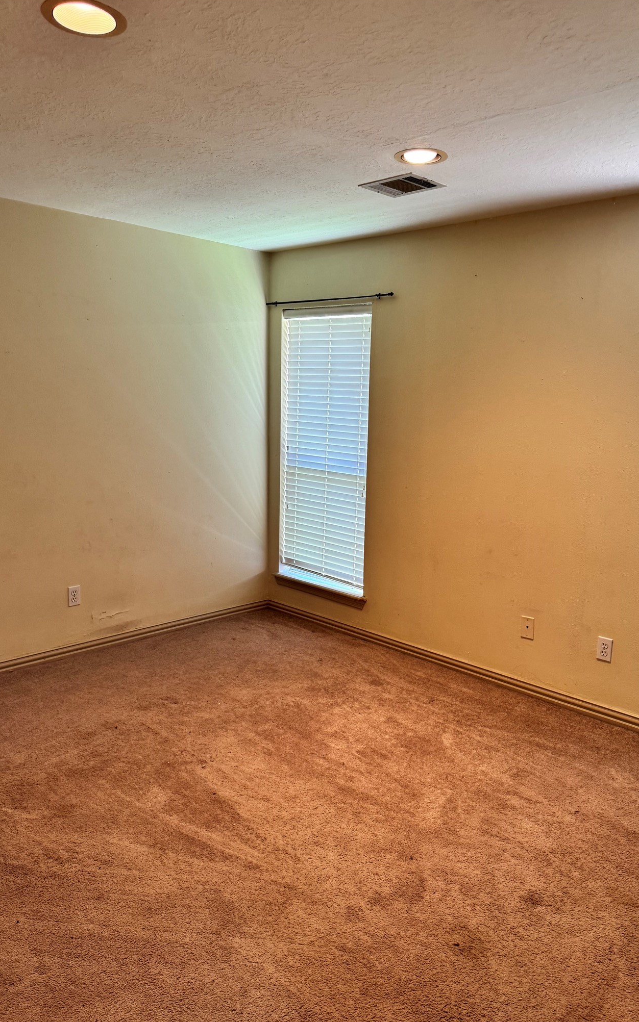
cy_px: 517
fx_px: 725
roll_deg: -0.4
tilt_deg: -9.1
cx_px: 316
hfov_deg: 47.6
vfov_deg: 70.4
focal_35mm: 26
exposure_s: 1/60
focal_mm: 6.76
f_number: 1.78
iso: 200
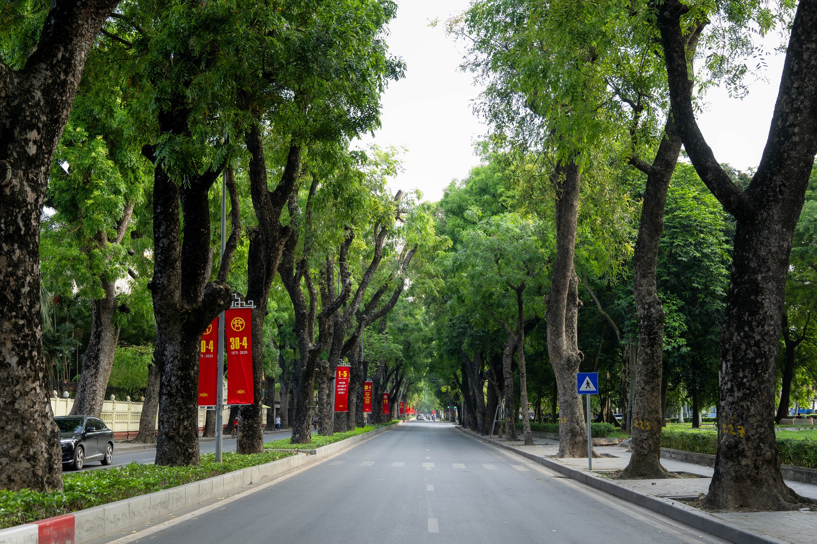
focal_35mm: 43
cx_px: 408
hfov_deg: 45.4
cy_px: 272
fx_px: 975
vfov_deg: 31.2
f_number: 3.5
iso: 400
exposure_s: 1/250
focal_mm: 29
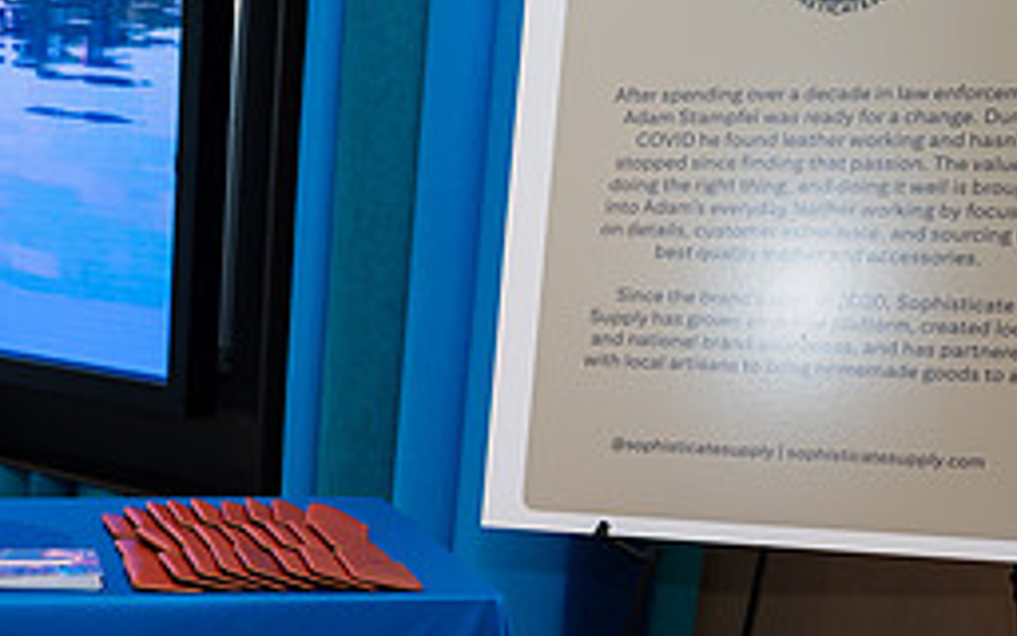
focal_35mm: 77
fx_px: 2134
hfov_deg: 25.0
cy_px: 691
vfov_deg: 16.5
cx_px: -95
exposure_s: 1/160
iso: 400
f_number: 3.2
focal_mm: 30.5
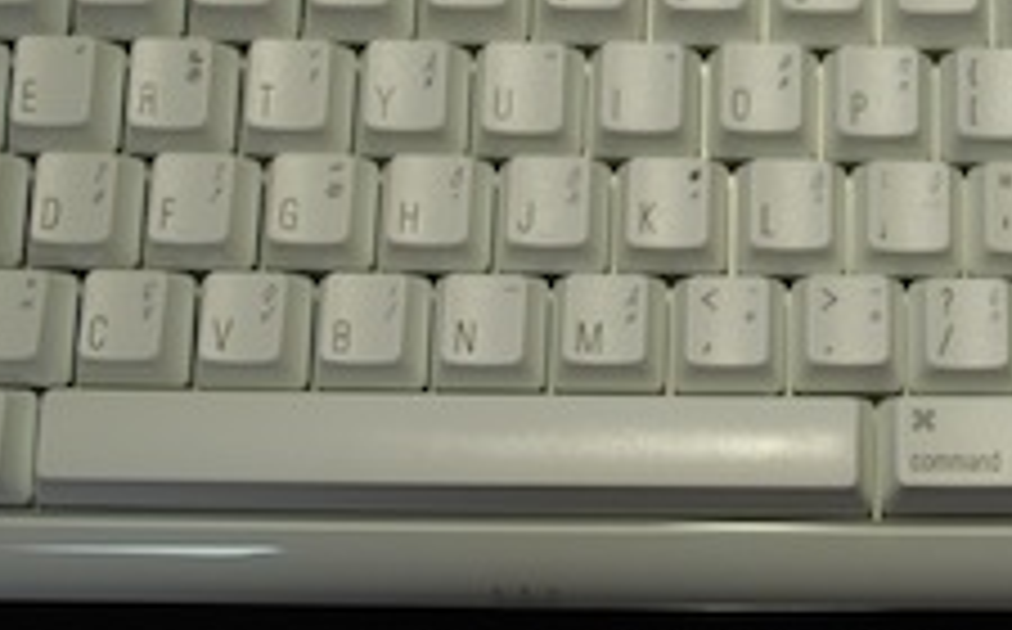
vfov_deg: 14.4
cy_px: 130
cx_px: 882
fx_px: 2479
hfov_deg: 22.6
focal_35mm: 90
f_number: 4
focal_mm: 22
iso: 200
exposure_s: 1/50
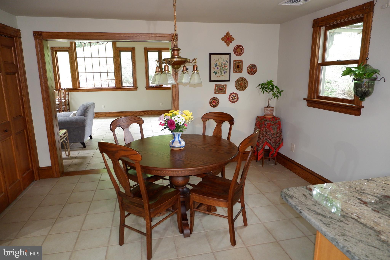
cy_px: 130
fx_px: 249
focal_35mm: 23
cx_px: 195
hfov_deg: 76.1
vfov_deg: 55.1
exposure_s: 1/8
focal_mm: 15
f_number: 3.5
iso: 1600
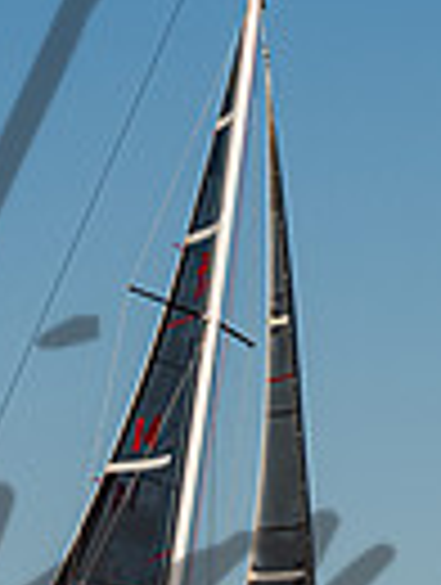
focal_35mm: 548
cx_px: 789
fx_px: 9278
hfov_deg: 2.7
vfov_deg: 3.6
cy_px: 518
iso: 400
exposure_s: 1/2000
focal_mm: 115
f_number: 9
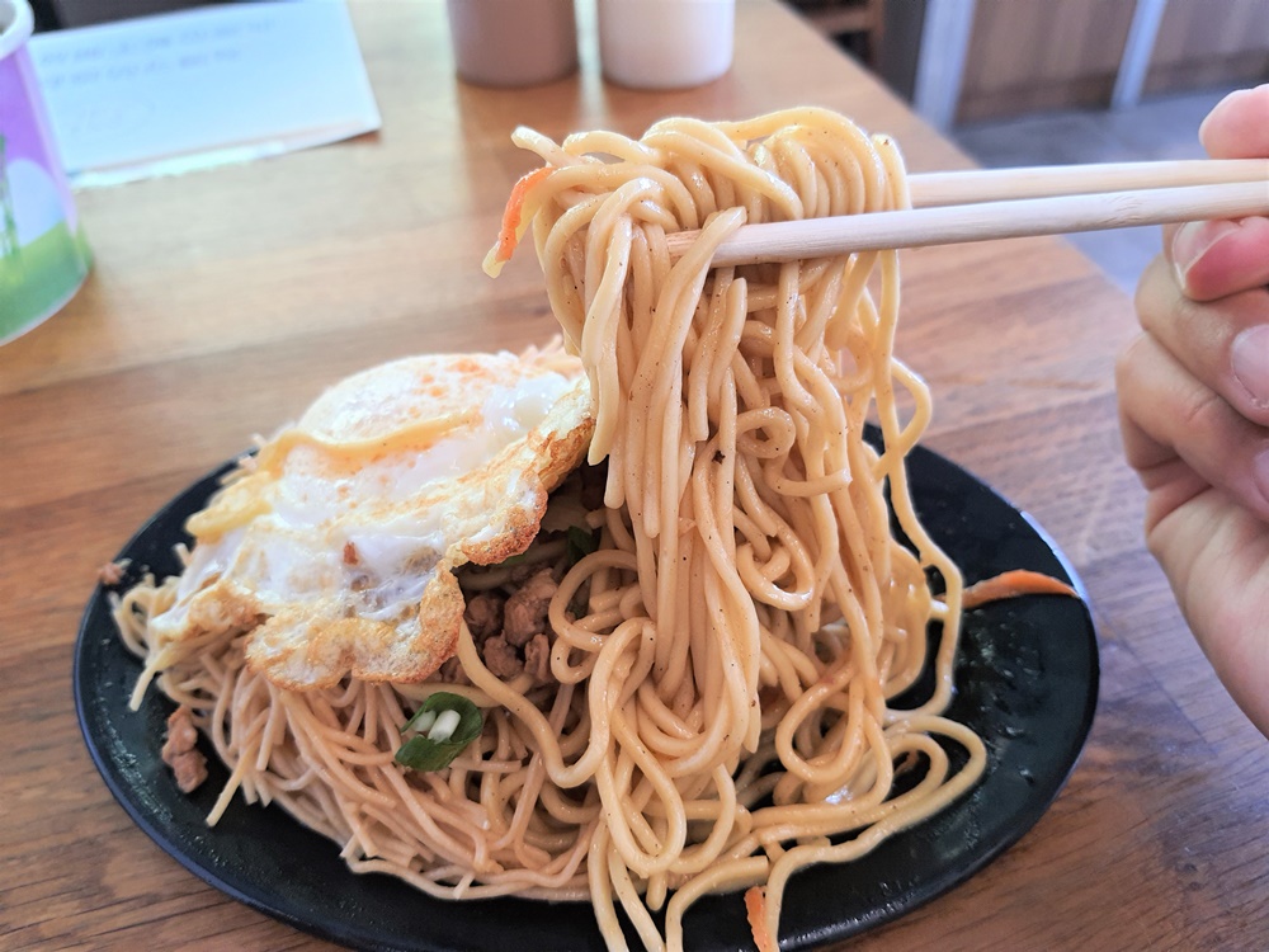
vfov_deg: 53.1
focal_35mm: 26
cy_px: 476
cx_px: 634
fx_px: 953
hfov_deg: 67.3
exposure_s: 1/120
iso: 125
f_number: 1.7
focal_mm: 4.32
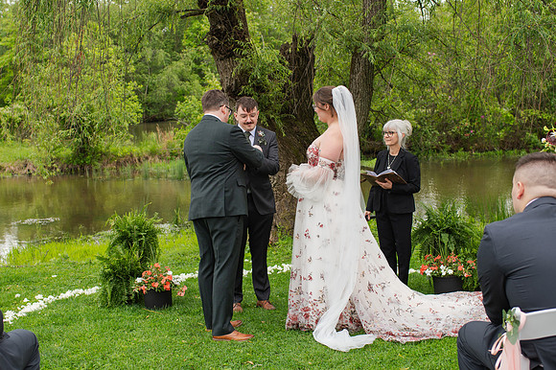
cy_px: 208
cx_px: 264
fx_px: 770
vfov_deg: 27.0
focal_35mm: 50
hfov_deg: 39.7
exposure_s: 1/500
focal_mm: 35
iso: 125
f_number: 3.5
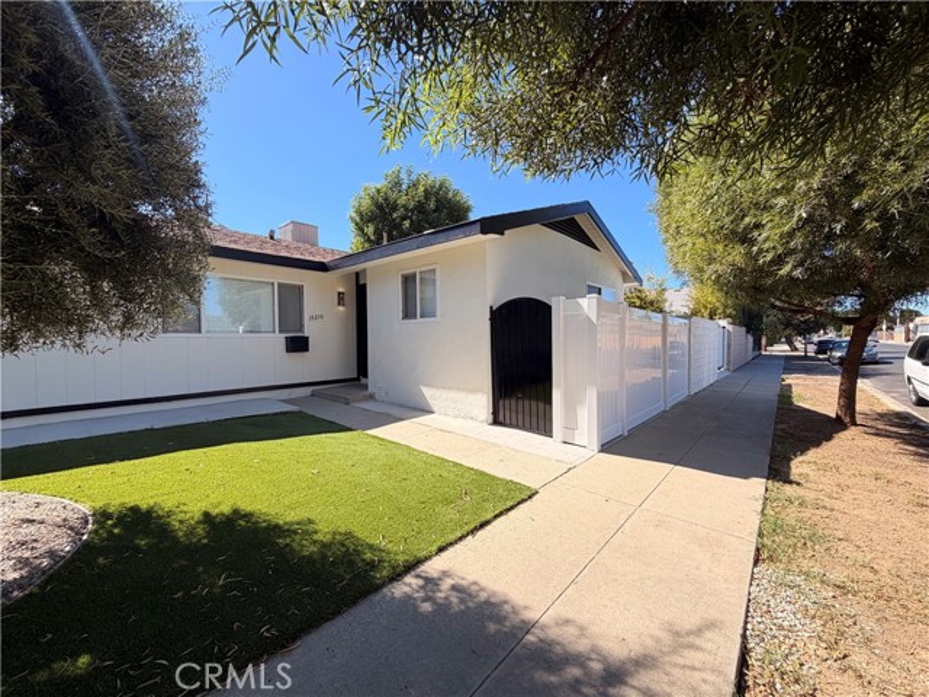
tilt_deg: -1.5
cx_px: 464
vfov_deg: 85.7
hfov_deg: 102.1
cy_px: 348
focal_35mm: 14
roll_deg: +0.9
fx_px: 376
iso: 40
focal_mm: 2.22
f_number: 2.2
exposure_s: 1/770
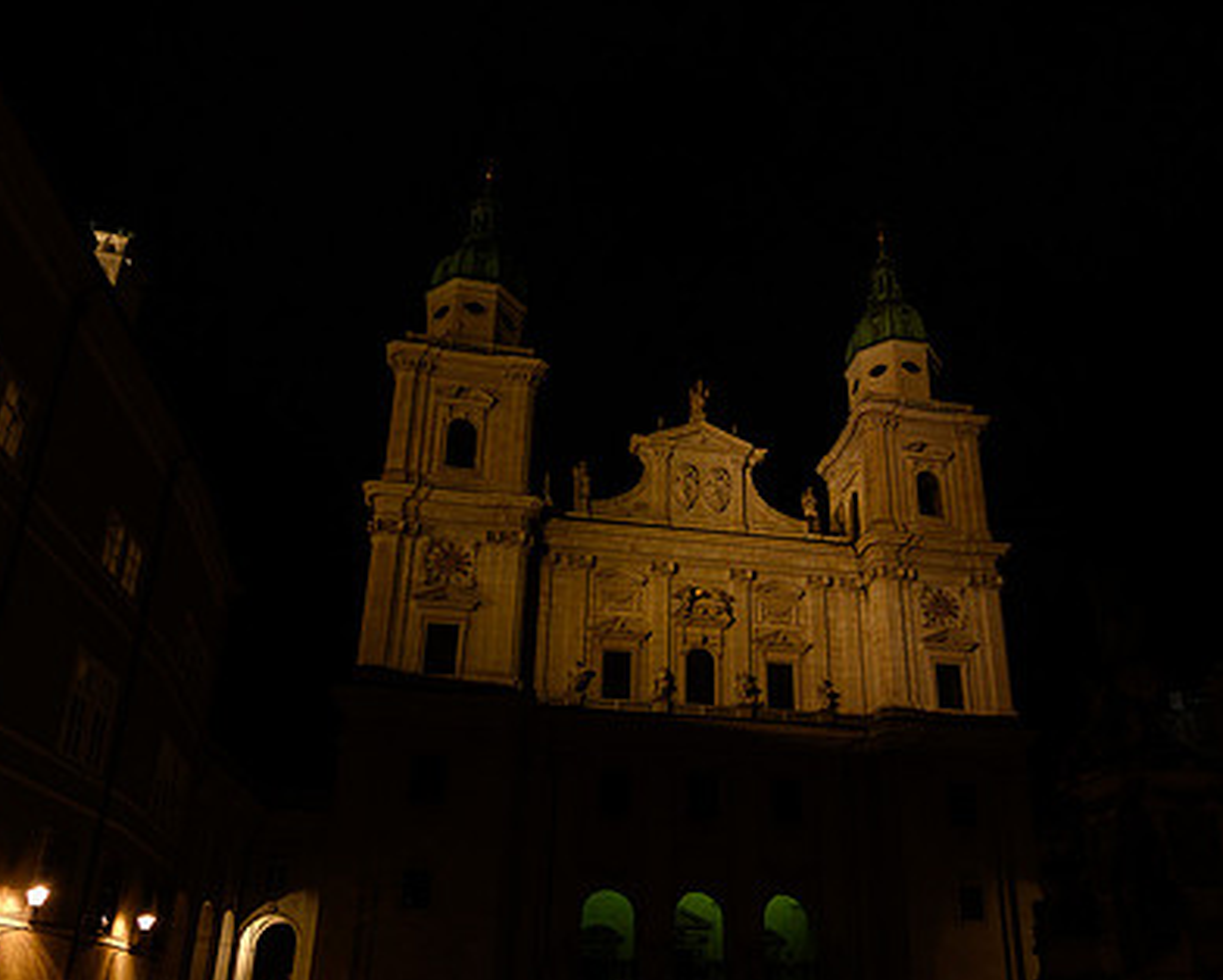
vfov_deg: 53.9
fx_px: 942
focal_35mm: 26
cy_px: 653
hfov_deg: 65.8
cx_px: 689
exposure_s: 1/6
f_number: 5.6
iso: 640
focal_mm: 14
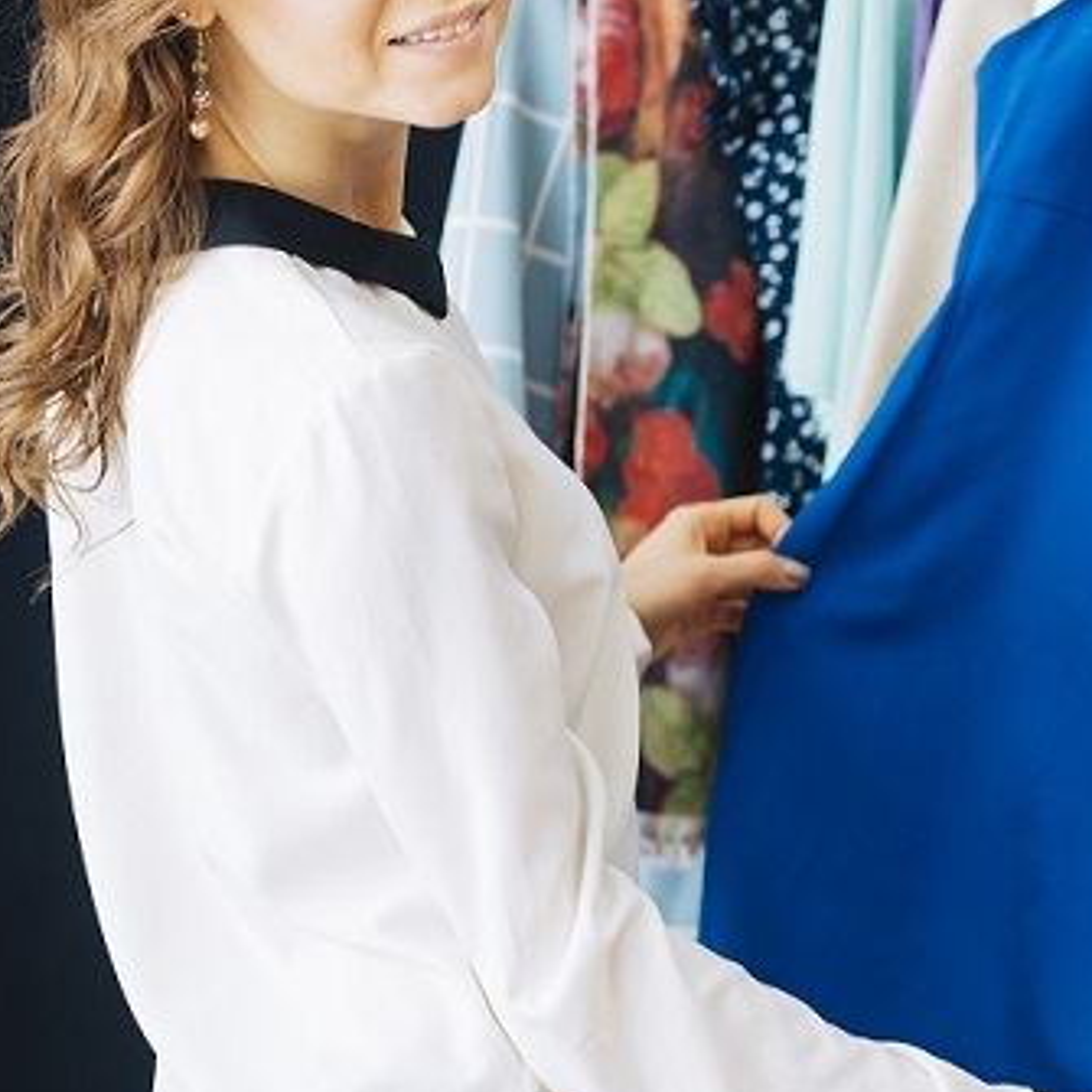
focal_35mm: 213
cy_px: 523
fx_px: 7602
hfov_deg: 8.2
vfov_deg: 8.2
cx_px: 1160
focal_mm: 105
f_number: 2.8
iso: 400
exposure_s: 1/80
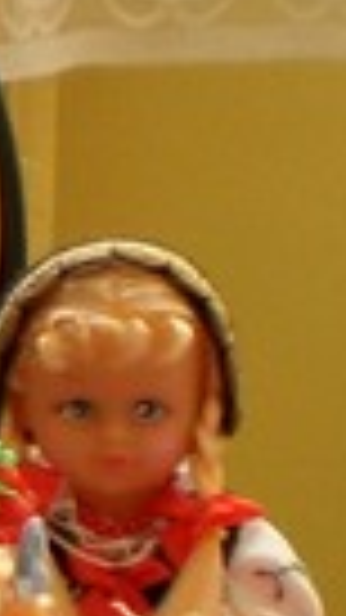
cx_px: -629
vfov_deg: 9.4
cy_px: 535
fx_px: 3737
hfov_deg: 5.1
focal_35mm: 229
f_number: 3.1
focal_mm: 6.3
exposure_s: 1/50
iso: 64
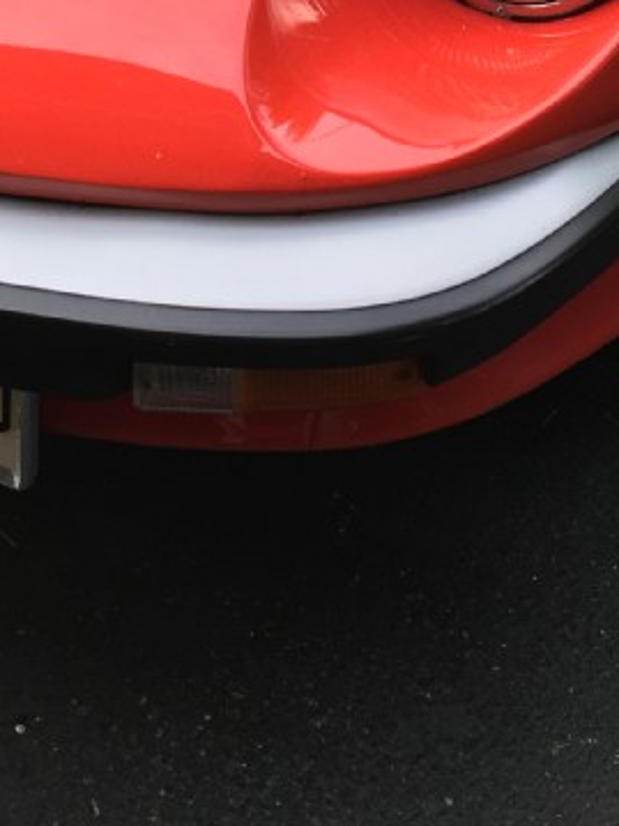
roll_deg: +0.3
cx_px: 219
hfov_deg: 15.2
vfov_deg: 17.9
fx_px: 2314
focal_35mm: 97
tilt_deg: -22.7
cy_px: -444
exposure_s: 1/120
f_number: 2.2
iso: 32
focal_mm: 4.15
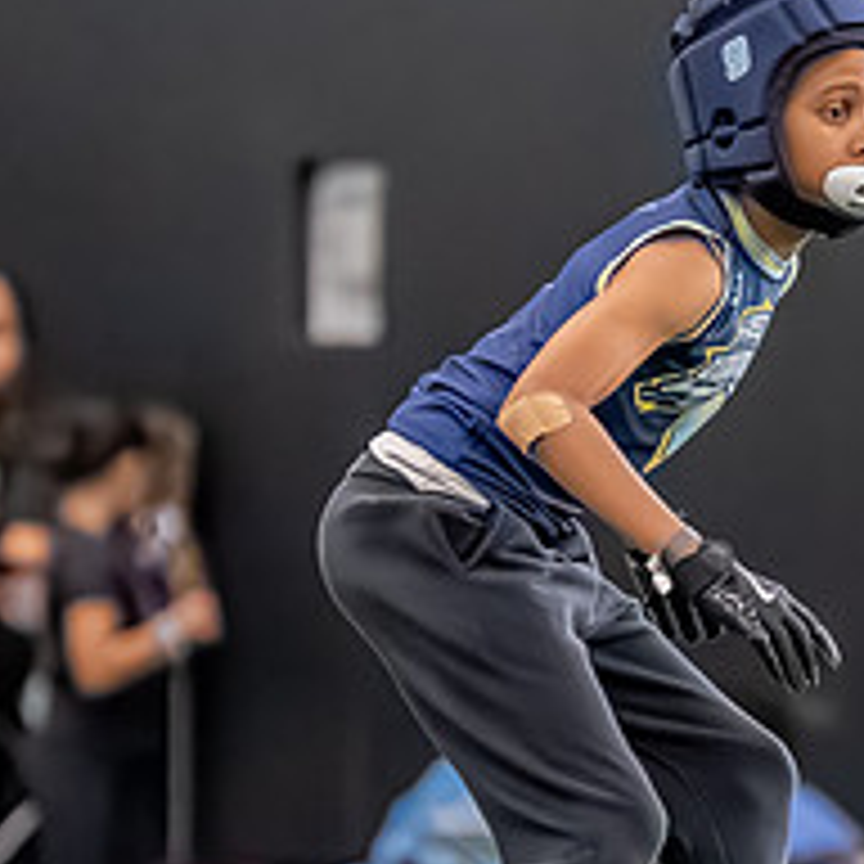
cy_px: 606
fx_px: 32333
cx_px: 963
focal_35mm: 1145
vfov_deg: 1.5
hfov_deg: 1.5
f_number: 2.8
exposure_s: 1/1000
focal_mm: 200
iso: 6400
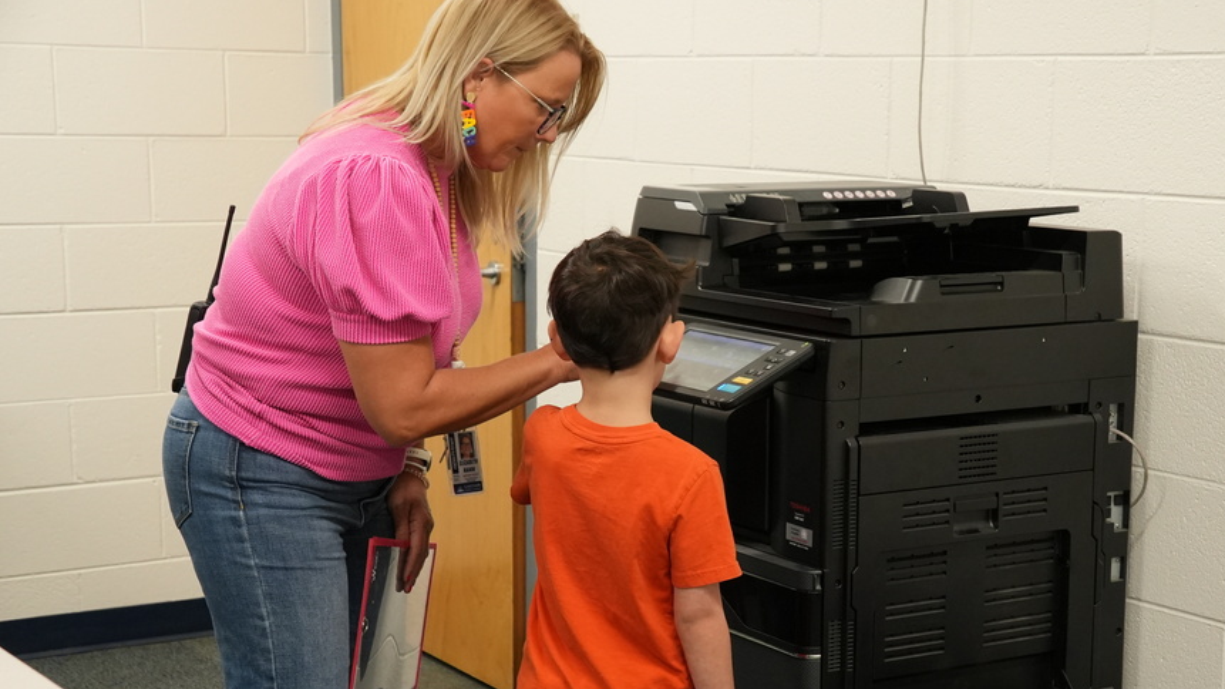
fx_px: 2306
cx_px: 717
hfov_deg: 29.7
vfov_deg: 16.9
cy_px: 470
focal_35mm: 71
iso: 2500
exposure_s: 1/100
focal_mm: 38
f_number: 5.6
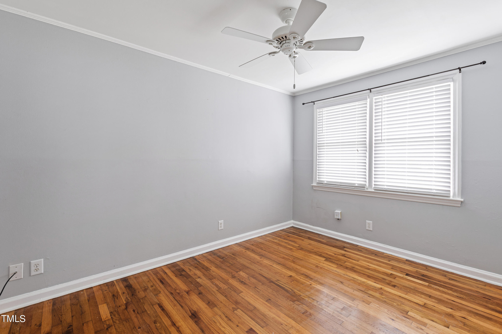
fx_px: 209
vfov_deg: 77.3
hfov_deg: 100.4
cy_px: 167
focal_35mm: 15
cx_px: 251
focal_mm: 10
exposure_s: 1/1.67
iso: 100
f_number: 8
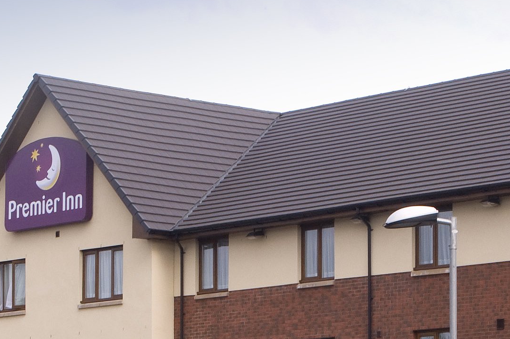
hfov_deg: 12.9
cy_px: 413
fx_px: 2251
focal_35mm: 159
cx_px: 388
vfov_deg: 8.5
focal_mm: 38
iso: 200
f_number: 11
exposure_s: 1/100
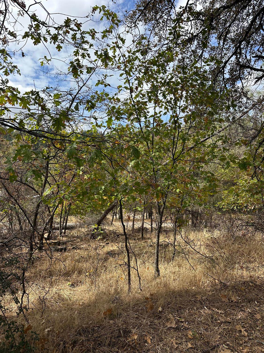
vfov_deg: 71.6
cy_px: 176
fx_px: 244
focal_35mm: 24
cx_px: 132
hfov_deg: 56.8
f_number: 1.78
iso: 80
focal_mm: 6.86
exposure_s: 1/2732
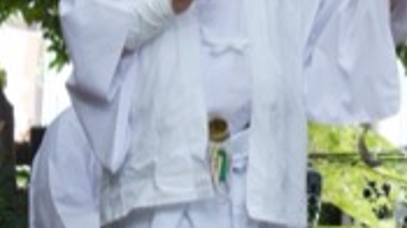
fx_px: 3676
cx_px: 367
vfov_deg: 3.5
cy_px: 12
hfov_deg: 6.3
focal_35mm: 341
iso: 1250
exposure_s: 1/100
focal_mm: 89
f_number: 6.3
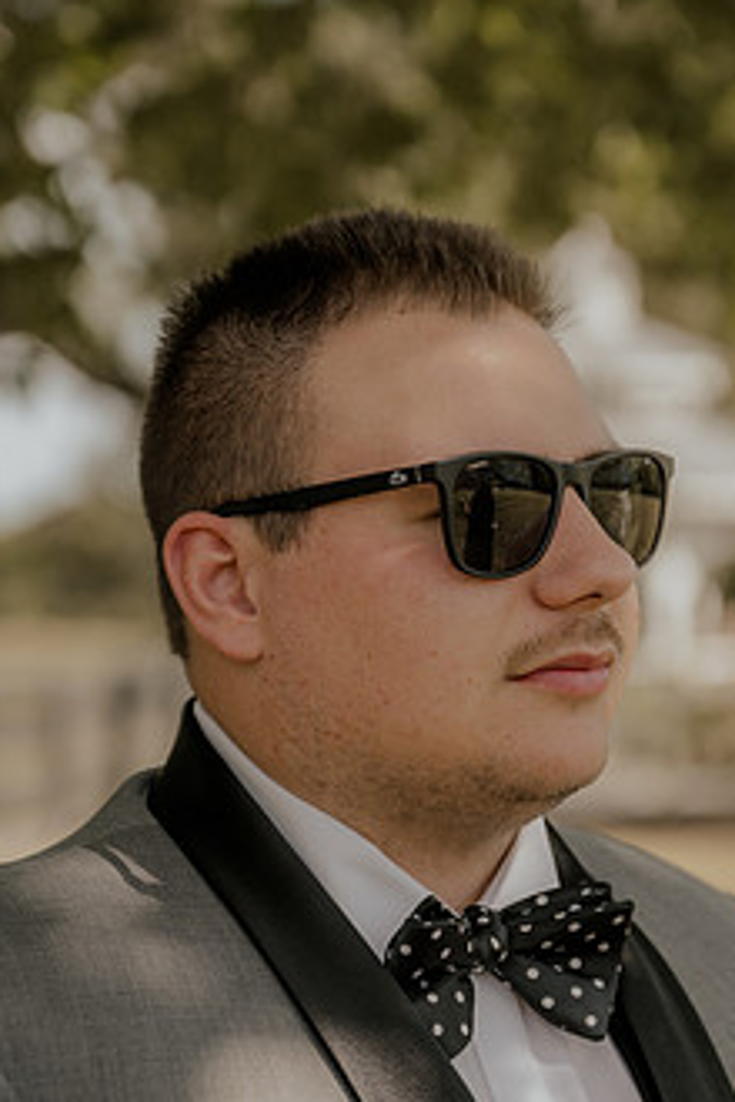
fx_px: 3767
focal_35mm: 123
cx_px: 525
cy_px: 629
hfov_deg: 11.1
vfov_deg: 16.6
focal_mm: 70
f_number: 3.2
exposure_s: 1/1000
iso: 250
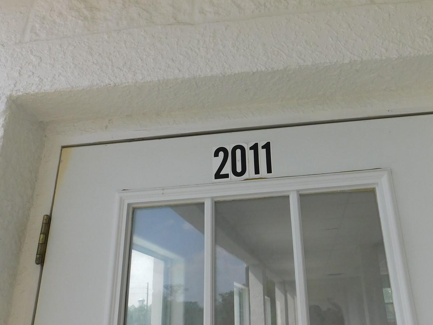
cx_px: 274
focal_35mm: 33
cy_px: 126
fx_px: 413
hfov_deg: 54.7
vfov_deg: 42.7
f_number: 3
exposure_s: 1/800
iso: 125
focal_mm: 4
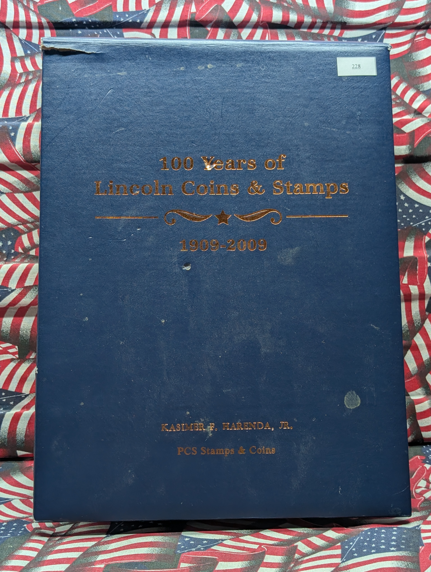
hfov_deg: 29.7
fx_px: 811
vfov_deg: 38.9
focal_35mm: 49
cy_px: 286
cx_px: 216
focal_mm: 6.9
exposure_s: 1/71.2
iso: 59
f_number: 1.68
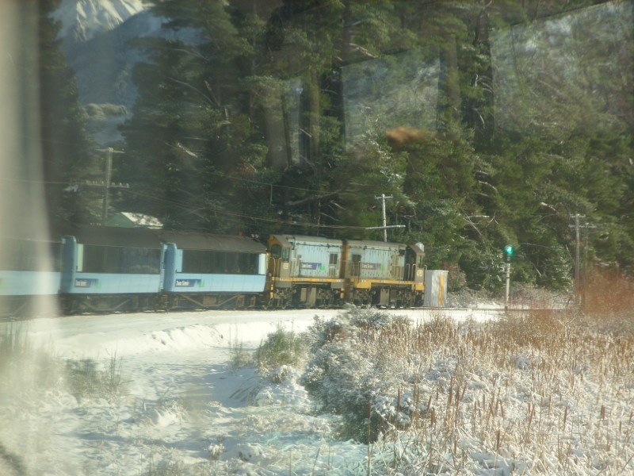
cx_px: 317
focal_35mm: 164
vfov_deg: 9.1
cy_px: 238
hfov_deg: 12.0
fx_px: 3004
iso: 50
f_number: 4.1
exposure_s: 1/141
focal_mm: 33.72
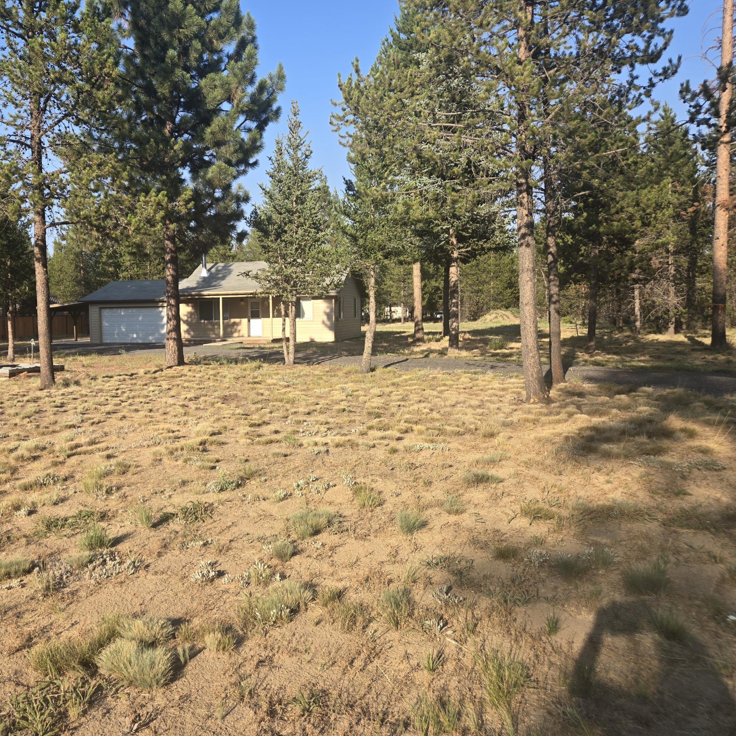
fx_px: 674
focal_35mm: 28
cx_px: 243
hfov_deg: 56.0
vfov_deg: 57.3
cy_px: 365
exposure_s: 1/850
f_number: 1.8
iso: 25
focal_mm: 5.4
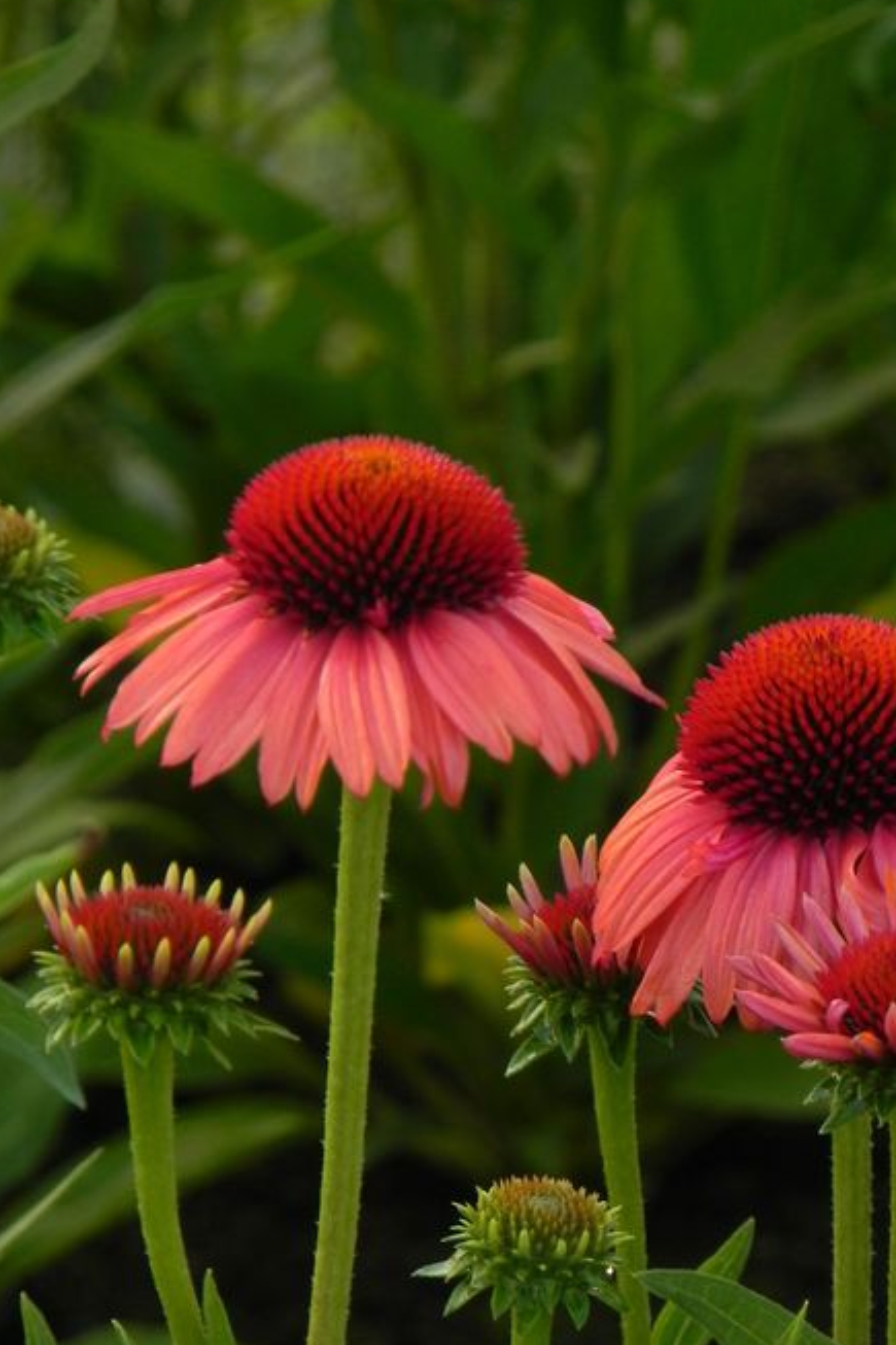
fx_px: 22896
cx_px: 608
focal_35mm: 613
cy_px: 760
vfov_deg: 3.4
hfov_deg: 2.2
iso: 160
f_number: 5
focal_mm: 85.6
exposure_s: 1/25
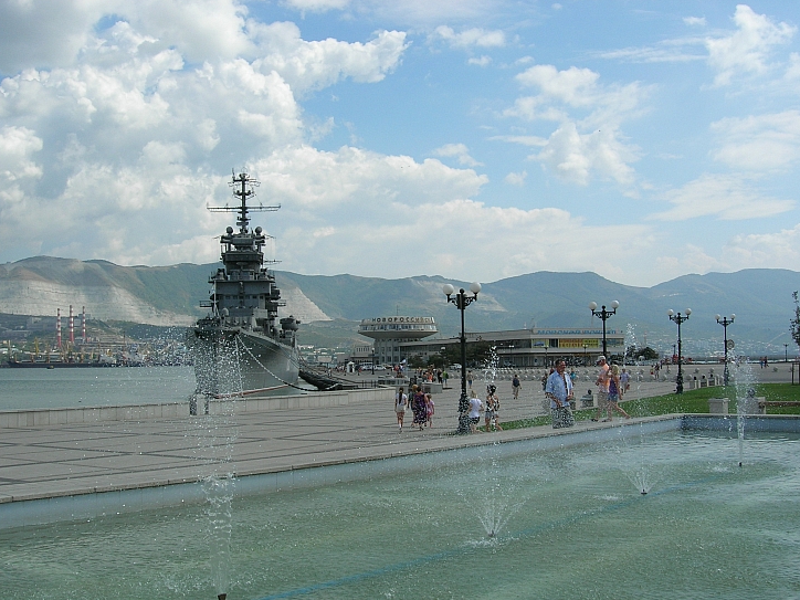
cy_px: 328
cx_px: 417
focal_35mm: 42
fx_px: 971
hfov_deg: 44.8
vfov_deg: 34.3
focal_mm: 7.8
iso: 64
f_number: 4.8
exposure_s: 1/720
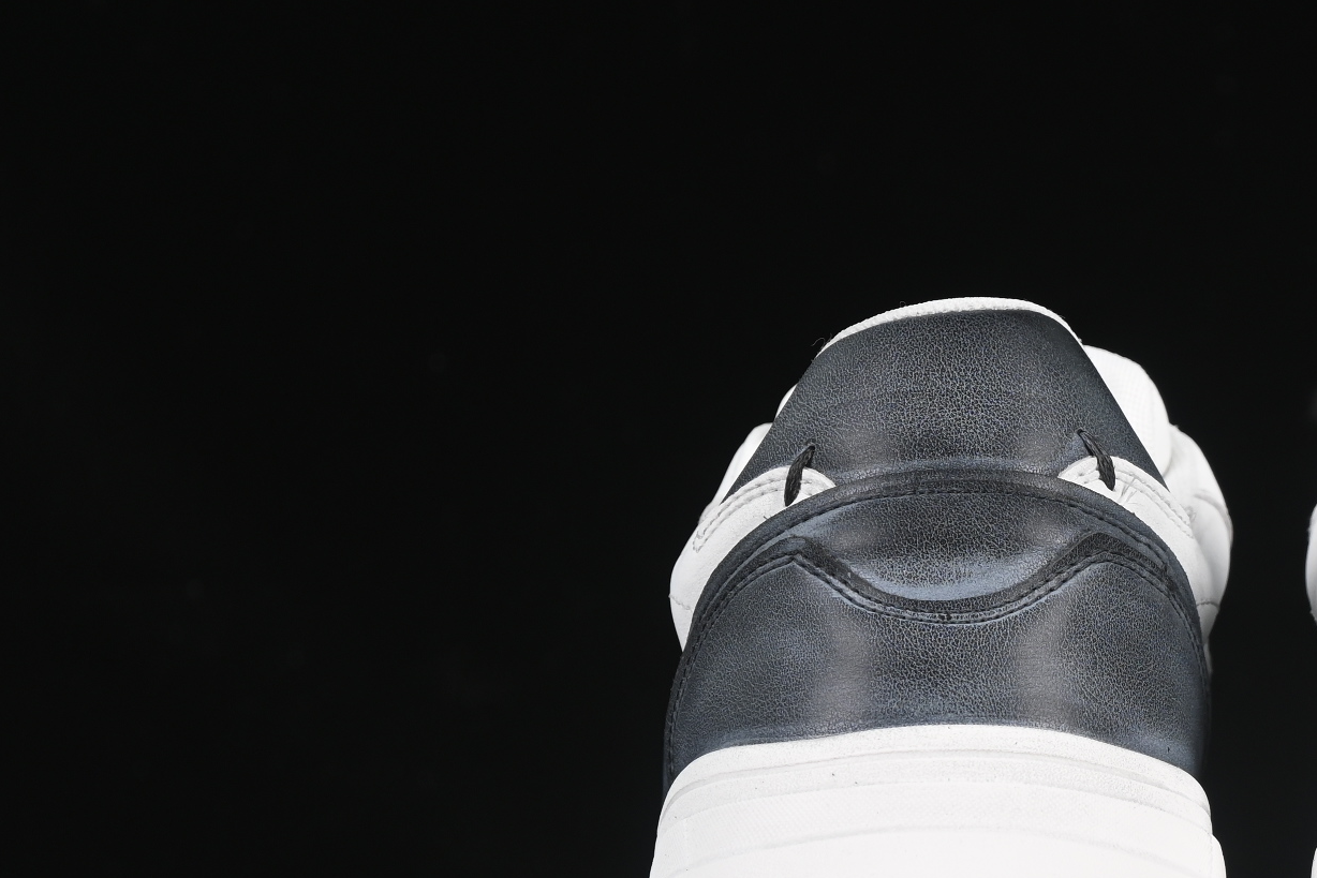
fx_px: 6219
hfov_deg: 12.0
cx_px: 1285
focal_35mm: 170
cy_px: 531
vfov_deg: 8.1
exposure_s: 1/60
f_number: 6.3
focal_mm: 50
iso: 160
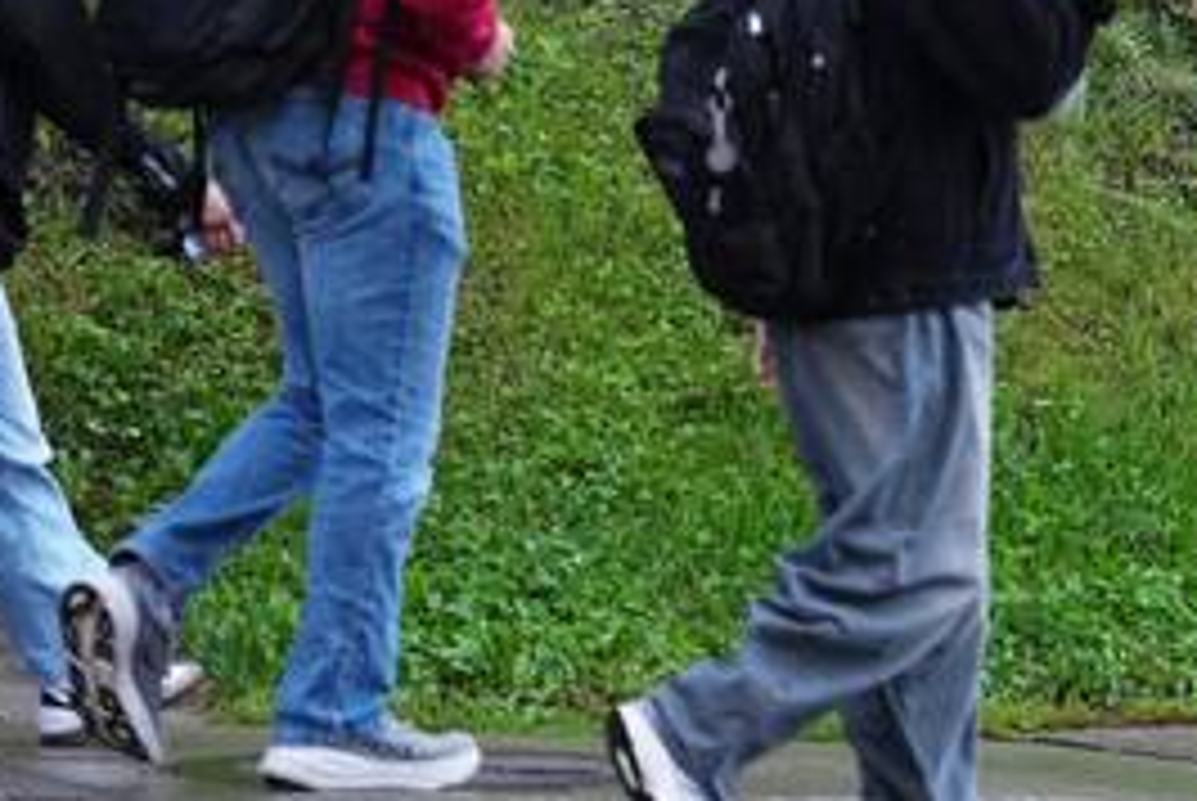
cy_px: -74
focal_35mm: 355
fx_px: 11816
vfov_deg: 3.9
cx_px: 1544
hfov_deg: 5.8
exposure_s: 1/1600
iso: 2000
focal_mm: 135
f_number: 2.8
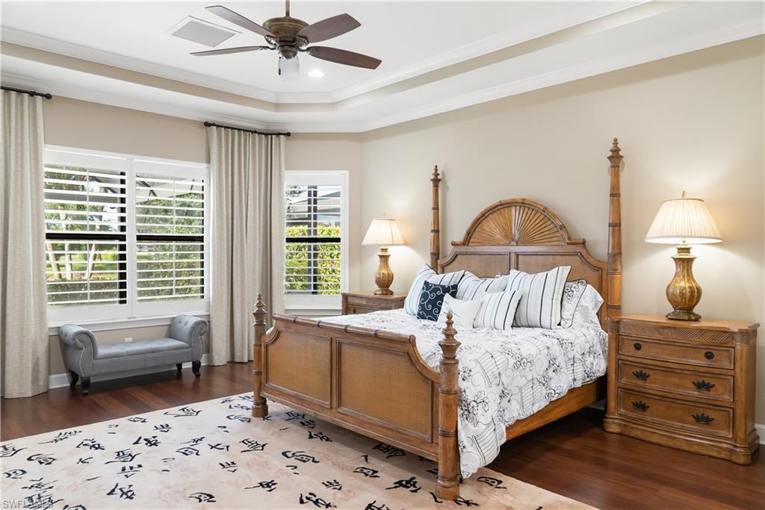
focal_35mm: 24
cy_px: 255
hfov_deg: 73.7
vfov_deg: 53.1
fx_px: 510
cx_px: 382
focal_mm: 24
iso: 1600
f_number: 5.6
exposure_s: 1/30
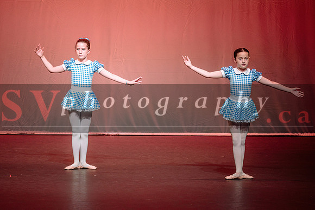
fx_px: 1724
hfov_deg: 10.4
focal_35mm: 197
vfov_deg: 7.0
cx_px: 144
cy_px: 105
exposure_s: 1/500
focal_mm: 165
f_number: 2.8
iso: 1250
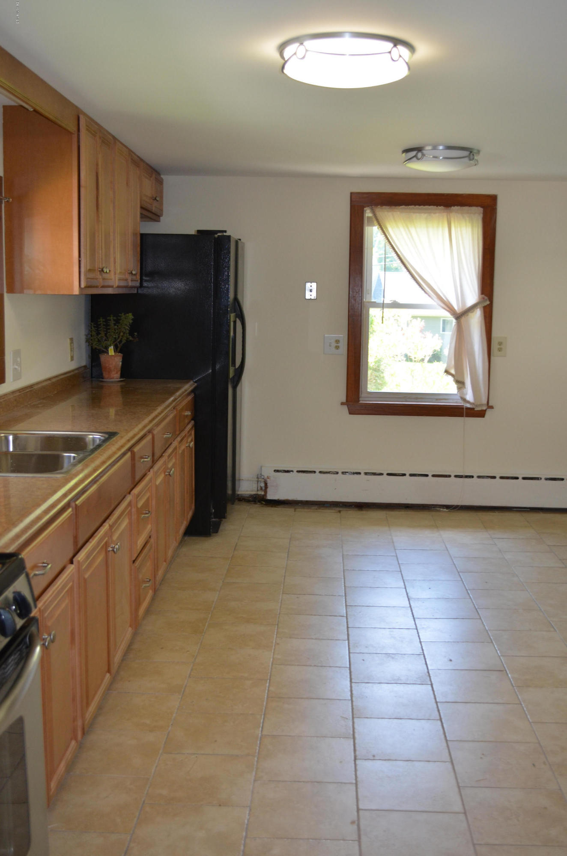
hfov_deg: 34.1
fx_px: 926
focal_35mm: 39
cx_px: 284
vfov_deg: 49.6
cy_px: 428
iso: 450
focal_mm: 26
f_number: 4.2
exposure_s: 1/60
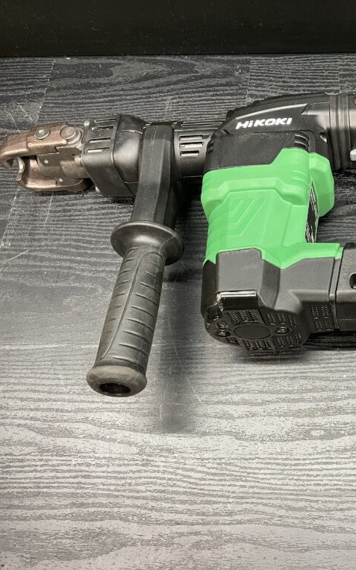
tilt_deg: -64.5
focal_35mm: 37
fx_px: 574
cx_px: 345
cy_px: 284
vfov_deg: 52.7
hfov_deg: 32.1
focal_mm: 4.2
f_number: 1.6
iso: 250
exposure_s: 1/50
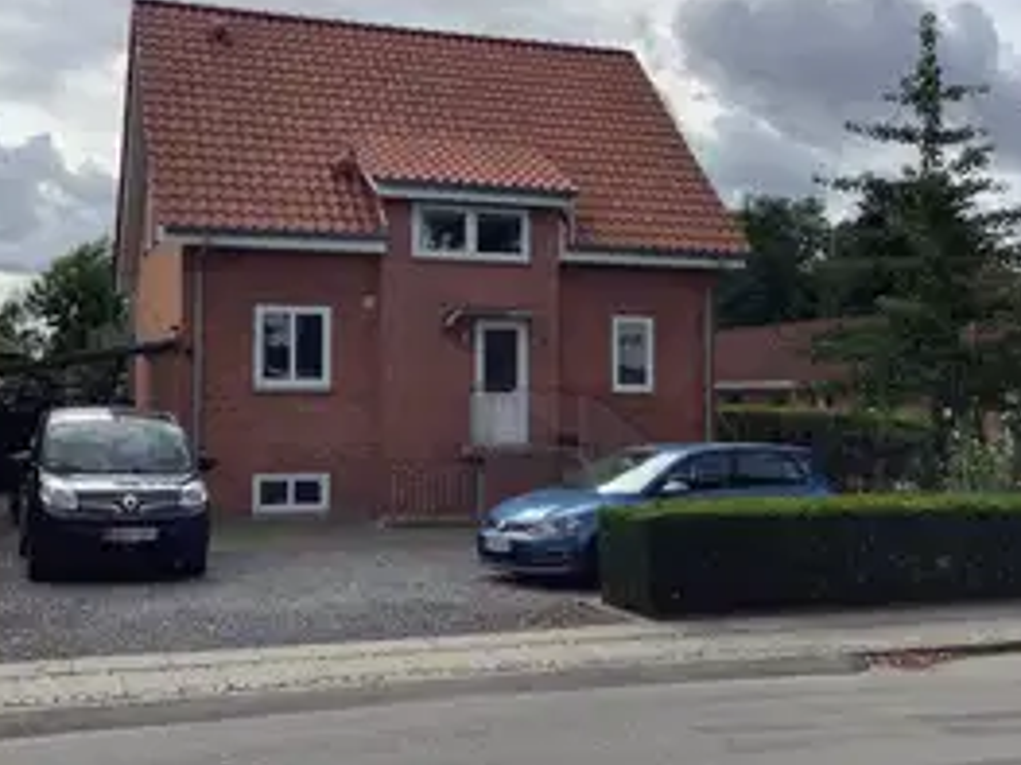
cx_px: 479
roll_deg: -0.8
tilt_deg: +2.9
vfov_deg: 32.8
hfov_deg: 42.9
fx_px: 1297
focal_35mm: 44
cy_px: 334
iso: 25
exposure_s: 1/1812
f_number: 2.4
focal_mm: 3.3
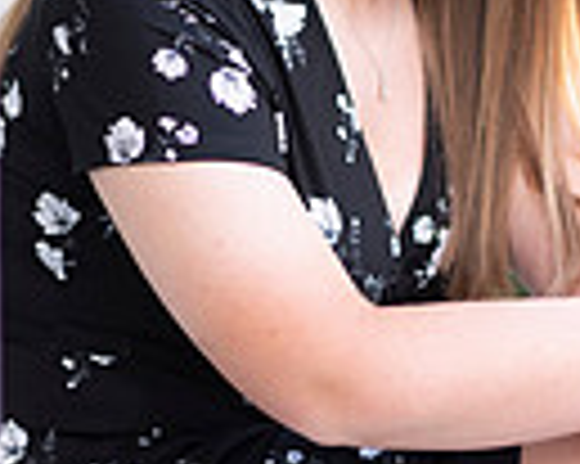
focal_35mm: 278
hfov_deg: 7.0
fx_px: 4768
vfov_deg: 5.6
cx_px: 346
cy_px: 270
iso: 125
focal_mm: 85
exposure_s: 1/250
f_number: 1.8
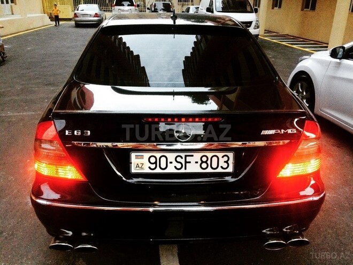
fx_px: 296
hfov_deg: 61.7
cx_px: 176
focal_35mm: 29
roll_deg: -0.7
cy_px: 132
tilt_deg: -23.9
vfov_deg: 48.2
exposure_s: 1/33
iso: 320
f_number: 2.2
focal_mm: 4.15
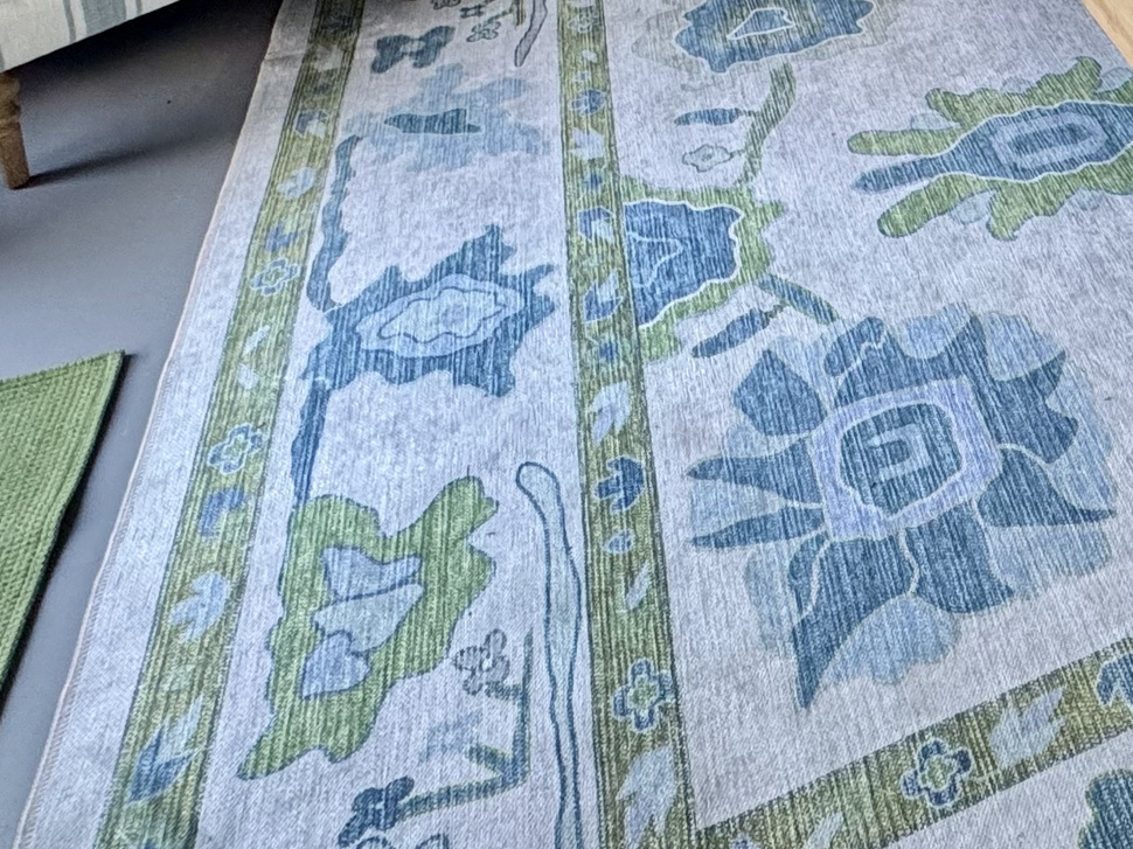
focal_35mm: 41
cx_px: 1173
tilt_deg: -15.5
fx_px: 1342
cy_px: -362
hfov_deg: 39.5
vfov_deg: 27.0
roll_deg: -2.2
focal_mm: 2.22
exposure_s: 1/99
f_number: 2.2
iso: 200
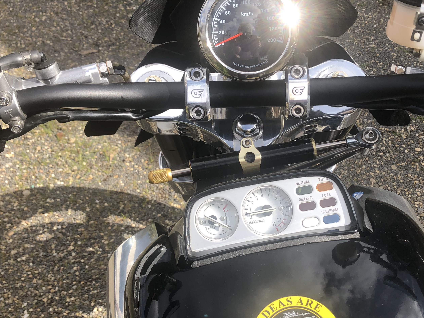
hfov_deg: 41.8
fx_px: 551
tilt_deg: -40.8
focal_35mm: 45
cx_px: 258
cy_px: 175
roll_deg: -2.8
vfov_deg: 32.2
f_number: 1.8
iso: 20
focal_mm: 3.99
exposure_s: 1/750
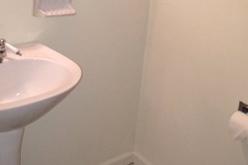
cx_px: 111
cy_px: 19
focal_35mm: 54
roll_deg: -3.9
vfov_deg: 24.4
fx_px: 372
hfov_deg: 36.8
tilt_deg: -16.0
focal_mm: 4.15
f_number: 2.2
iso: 64
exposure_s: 1/30
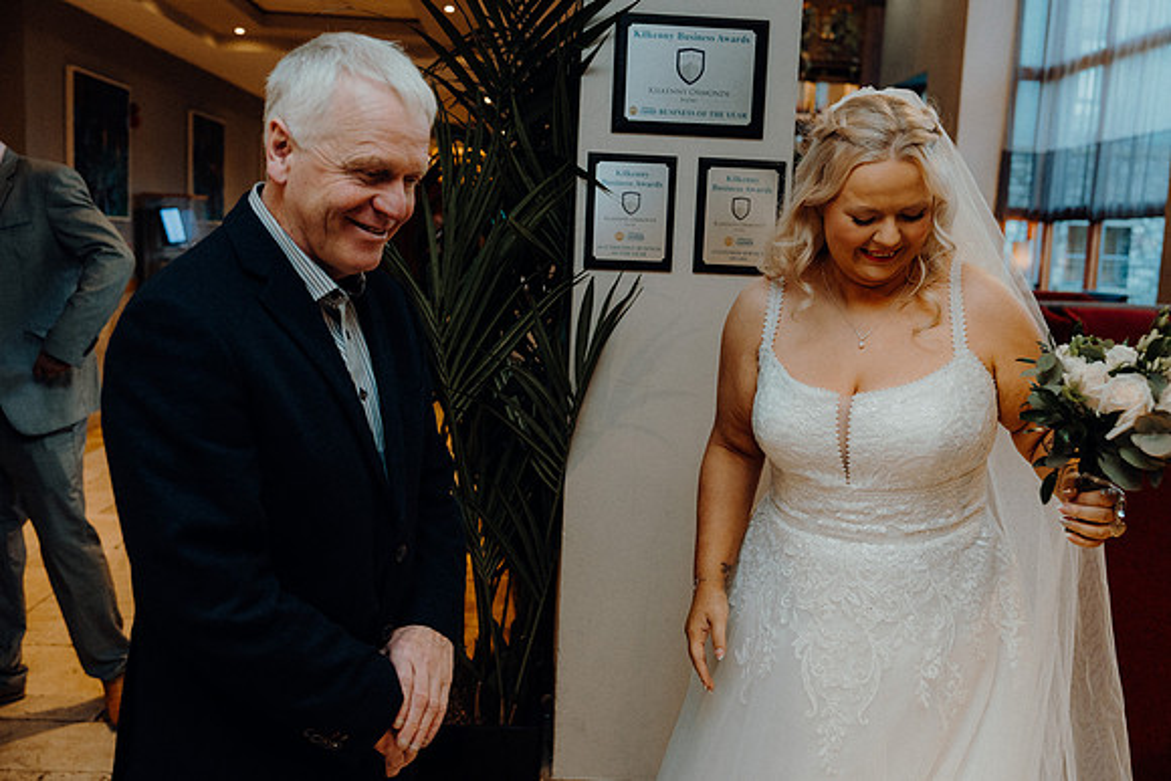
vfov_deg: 37.9
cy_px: 390
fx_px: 1139
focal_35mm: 35
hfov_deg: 54.4
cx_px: 586
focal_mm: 35
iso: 2500
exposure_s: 1/160
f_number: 3.5
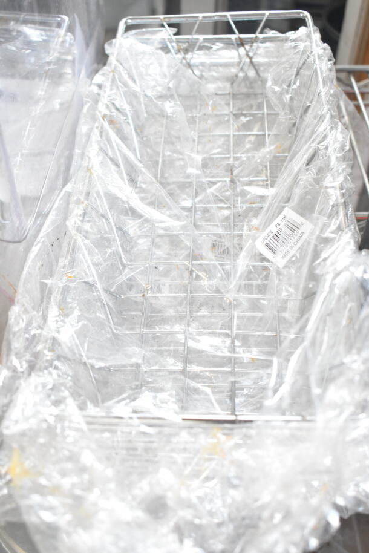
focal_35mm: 39
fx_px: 599
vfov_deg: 49.5
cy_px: 276
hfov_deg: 34.2
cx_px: 184
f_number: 5
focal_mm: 26
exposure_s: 1/100
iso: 1600
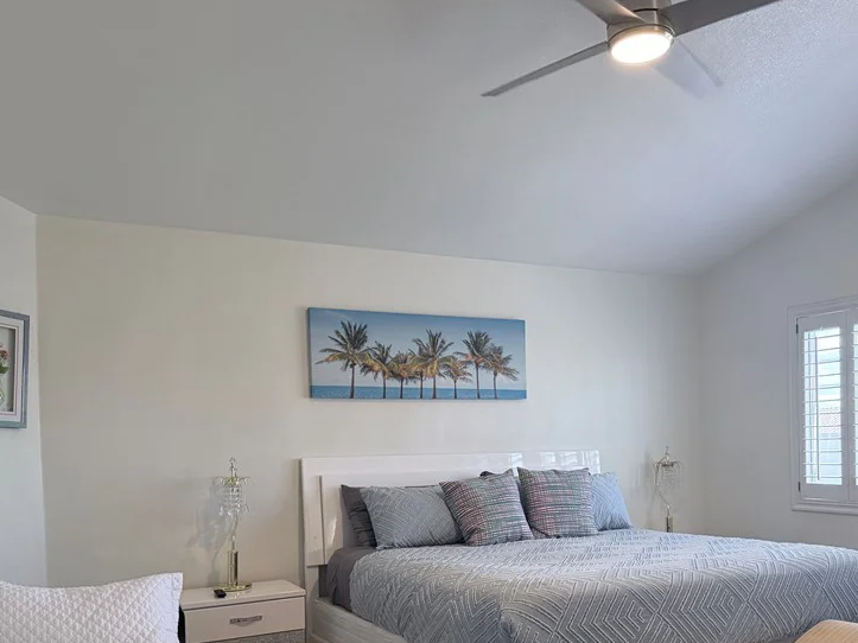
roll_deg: +1.4
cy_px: 447
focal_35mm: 34
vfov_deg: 41.0
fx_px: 843
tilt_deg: -0.5
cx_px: 479
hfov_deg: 53.8
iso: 400
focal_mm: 6.76
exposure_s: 1/120
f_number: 1.78
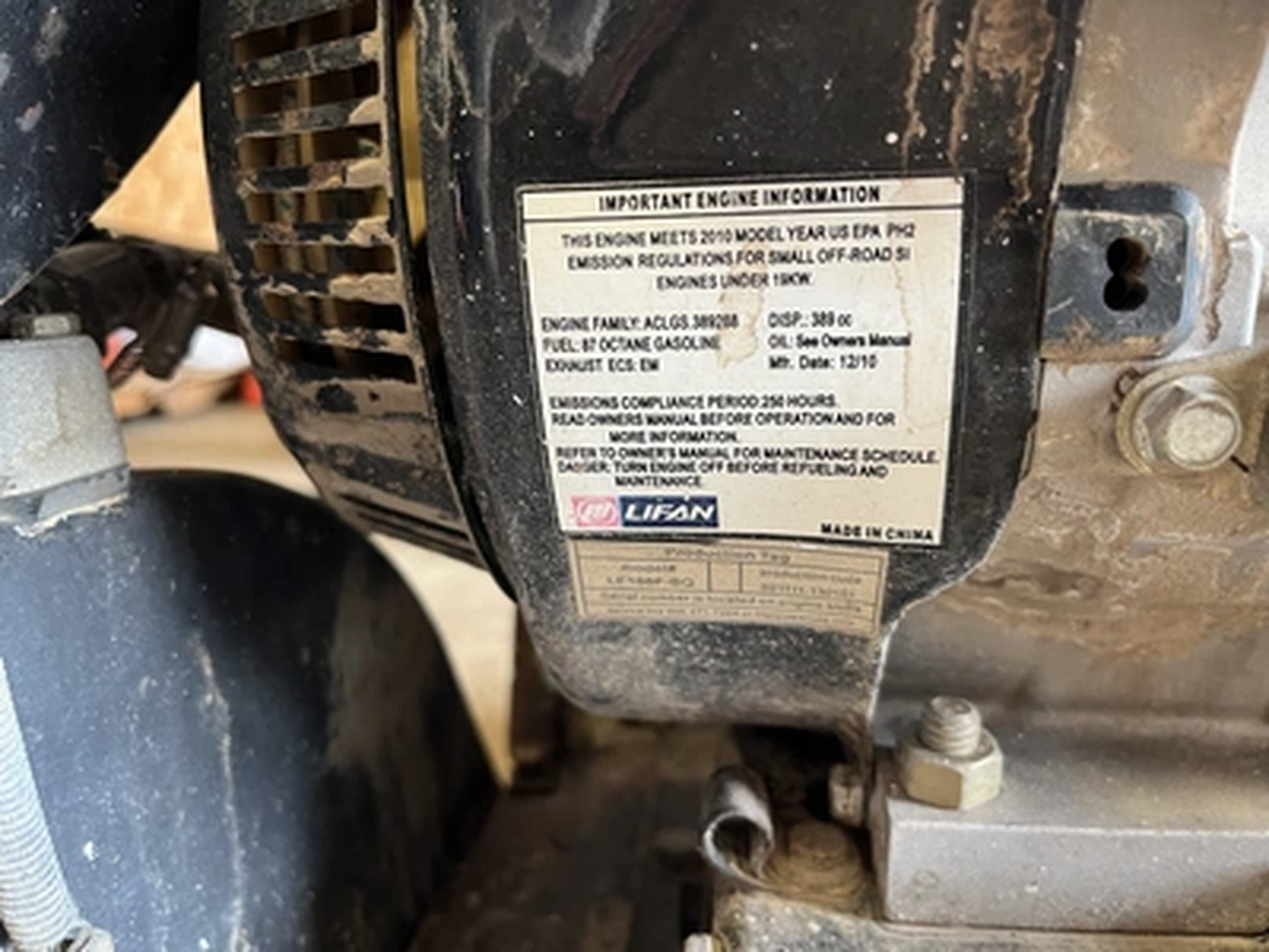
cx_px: 634
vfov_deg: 53.1
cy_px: 476
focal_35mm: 26
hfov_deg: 67.3
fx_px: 953
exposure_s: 1/60
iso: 200
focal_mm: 5.1
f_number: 1.6
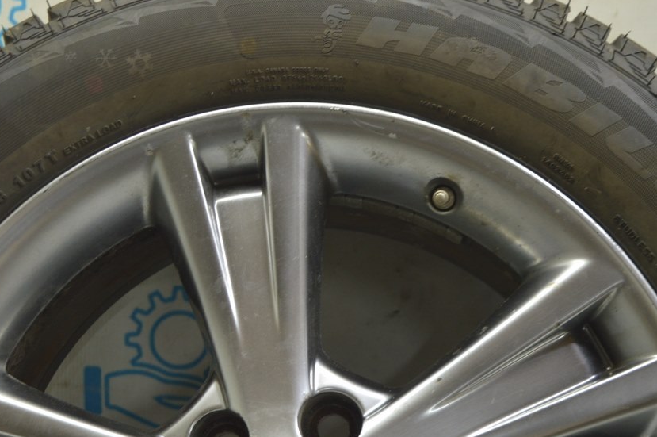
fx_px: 1149
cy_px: 261
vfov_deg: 21.5
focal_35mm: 63
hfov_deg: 31.8
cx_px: 267
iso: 400
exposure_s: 1/20
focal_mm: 34
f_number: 5.6
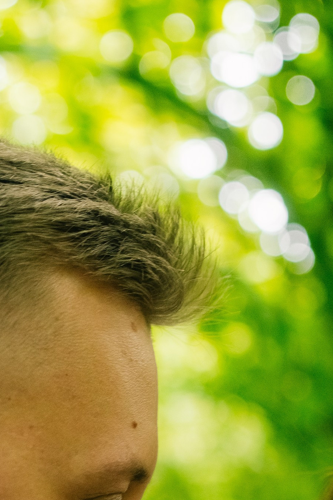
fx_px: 1485
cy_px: 709
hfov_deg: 12.8
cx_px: 228
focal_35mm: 107
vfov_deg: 17.5
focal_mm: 35
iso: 1600
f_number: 2.5
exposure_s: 1/50
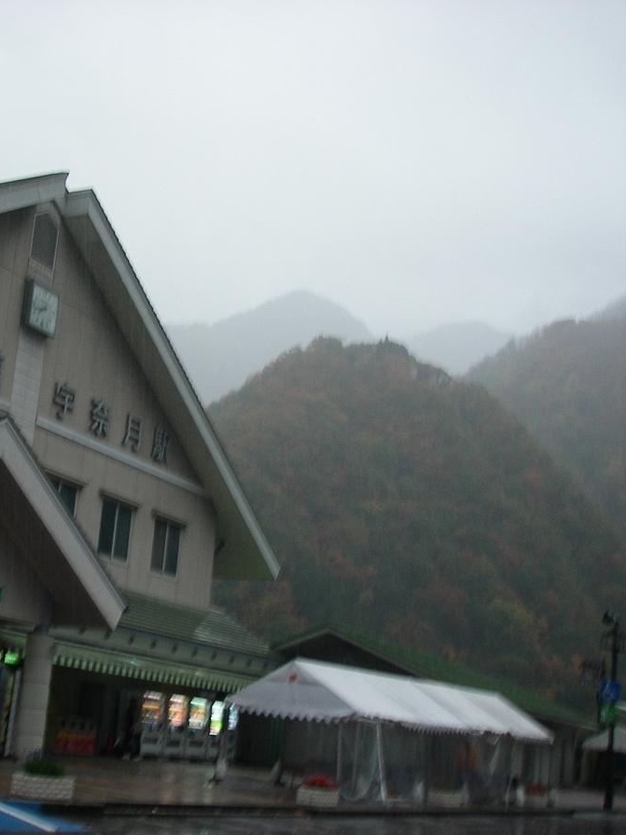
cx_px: 130
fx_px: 1229
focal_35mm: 51
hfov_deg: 28.0
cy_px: 418
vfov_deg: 37.5
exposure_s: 1/50
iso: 64
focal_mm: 6.3
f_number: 3.3
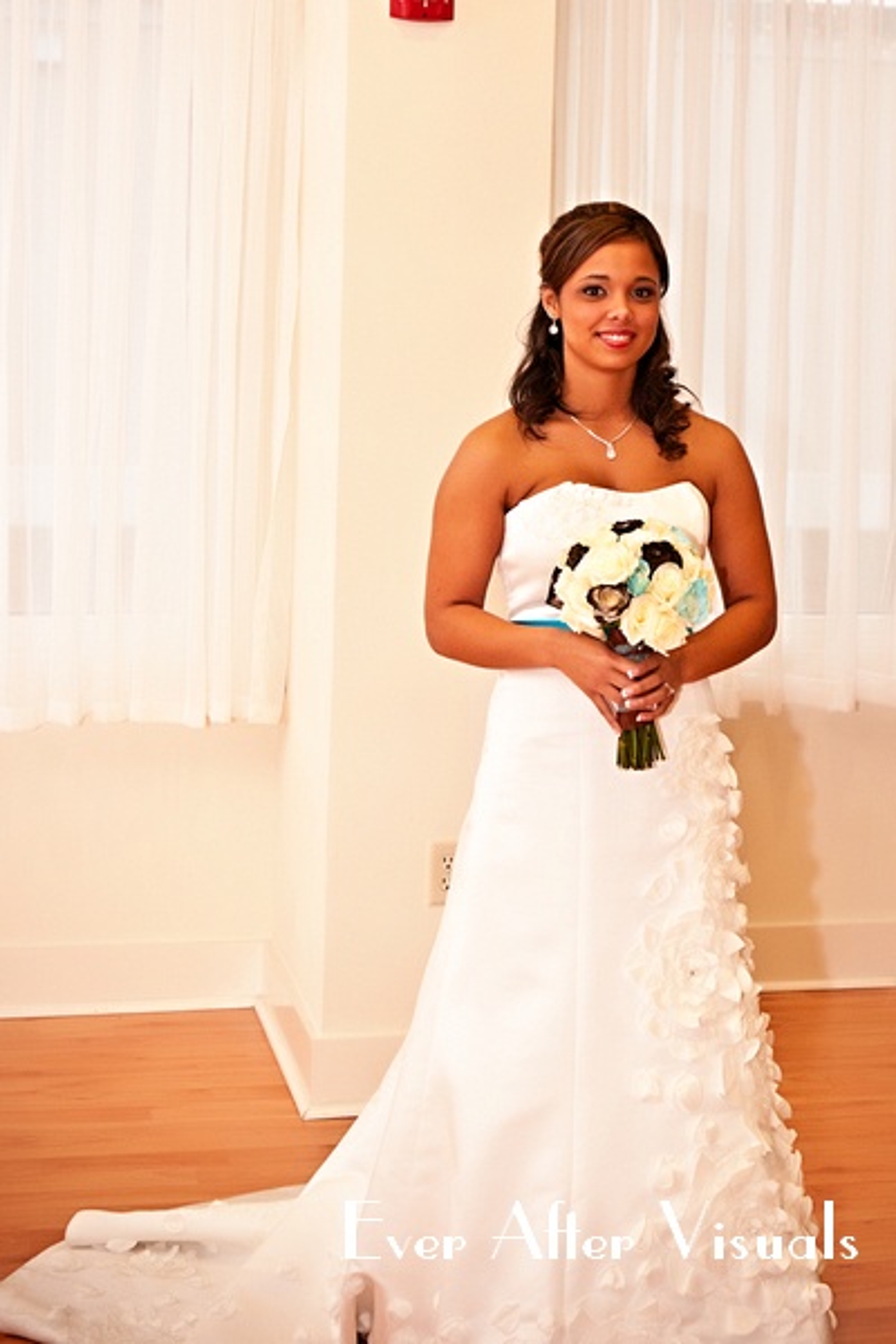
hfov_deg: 26.5
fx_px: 1904
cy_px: 672
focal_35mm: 51
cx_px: 448
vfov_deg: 38.9
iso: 400
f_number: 5
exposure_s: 1/125
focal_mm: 34
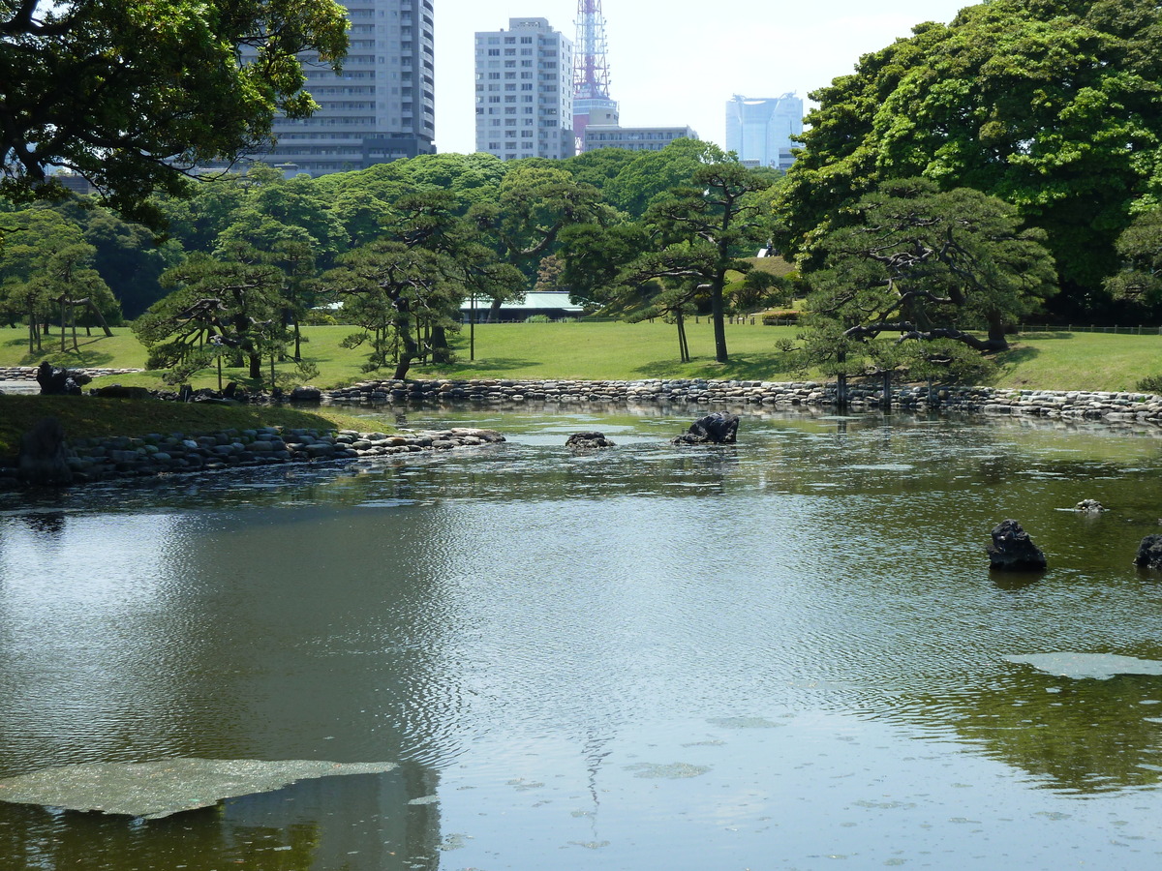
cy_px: 436
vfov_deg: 18.9
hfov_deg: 25.0
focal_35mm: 78
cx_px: 581
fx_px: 2618
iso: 80
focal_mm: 12.8
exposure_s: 1/320
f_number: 4.2
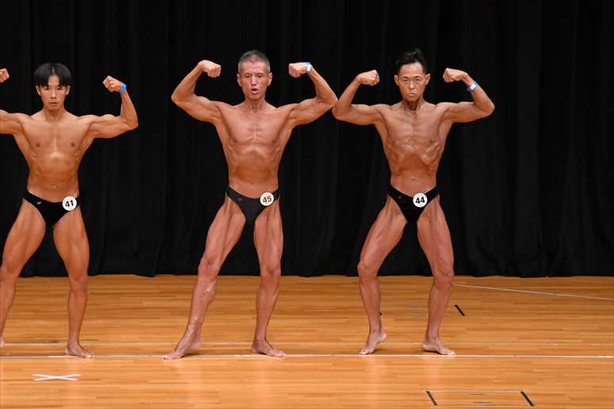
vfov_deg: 5.4
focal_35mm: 255
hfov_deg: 8.1
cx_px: 307
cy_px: 204
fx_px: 4347
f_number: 5.6
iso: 3200
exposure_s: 1/400
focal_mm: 170
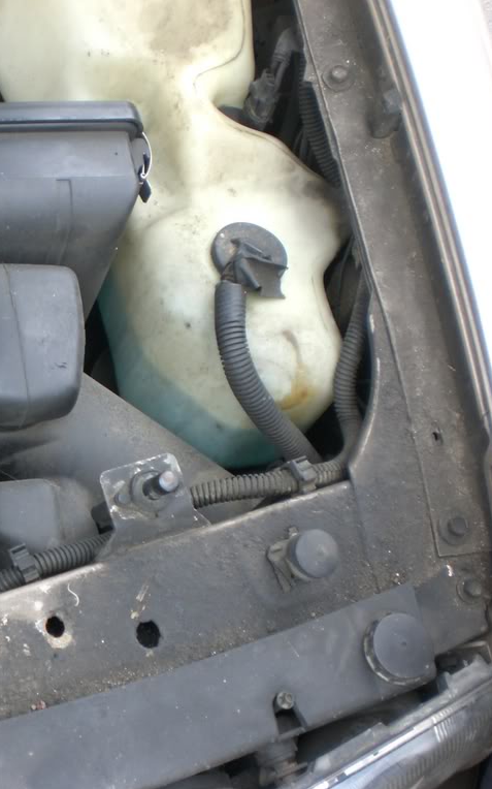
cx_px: -6
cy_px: 396
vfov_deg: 37.5
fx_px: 1159
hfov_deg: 22.9
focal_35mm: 54
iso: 100
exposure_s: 1/100
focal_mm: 6.3
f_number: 3.1
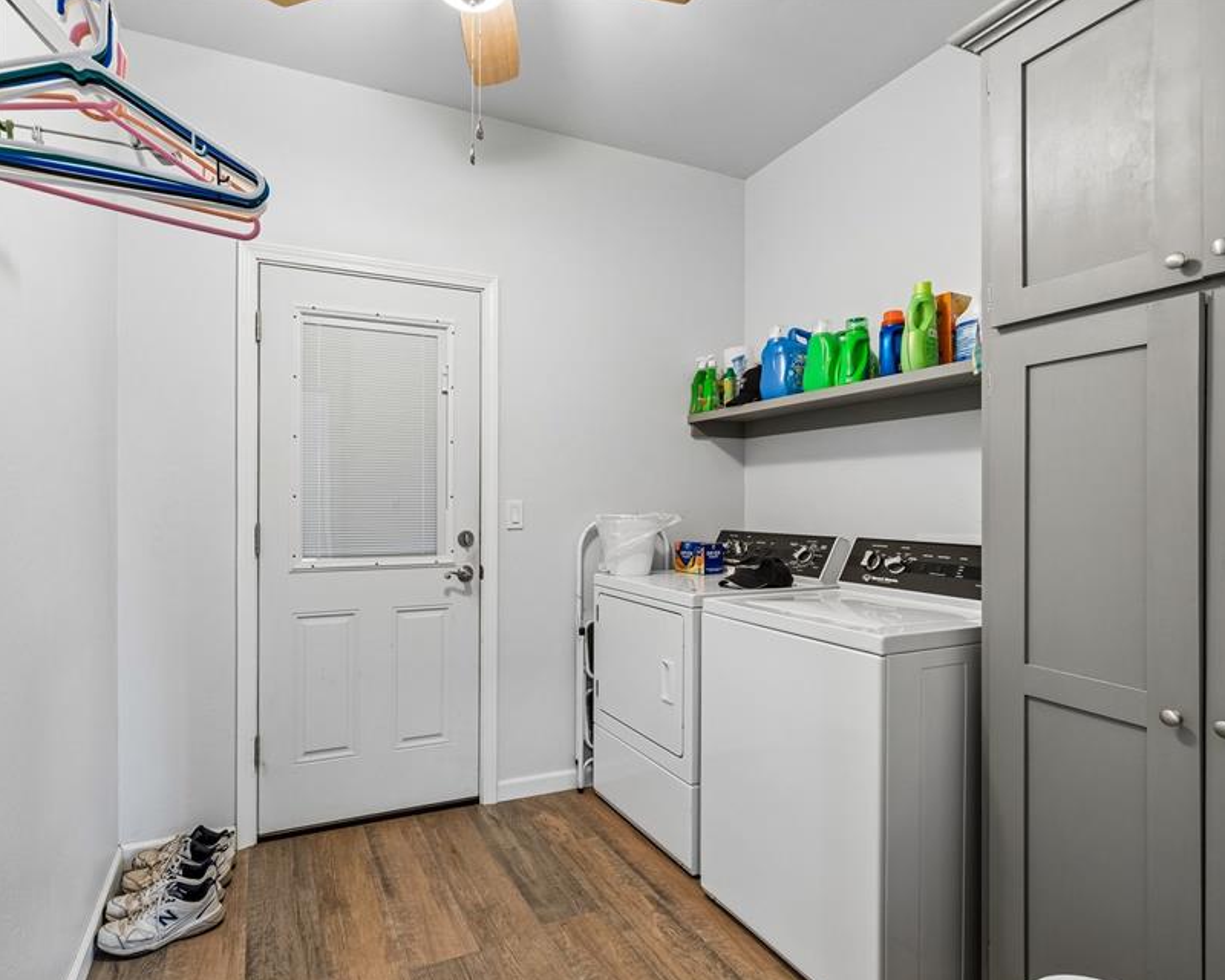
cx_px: 558
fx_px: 653
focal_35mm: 18
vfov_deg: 73.7
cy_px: 516
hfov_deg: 86.2
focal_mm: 10
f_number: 6.3
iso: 200
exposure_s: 1/15
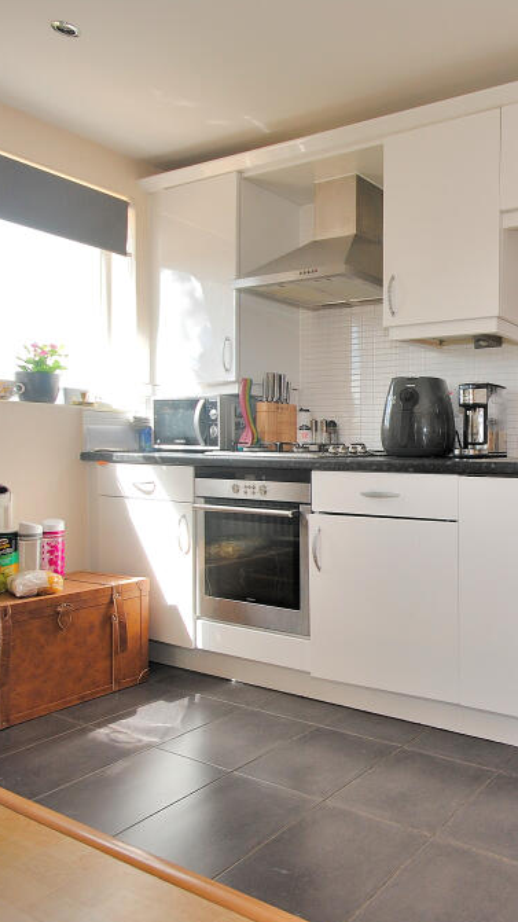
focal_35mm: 24
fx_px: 587
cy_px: 468
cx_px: 530
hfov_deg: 40.9
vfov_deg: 76.3
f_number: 4
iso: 200
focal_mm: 10
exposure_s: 1/60
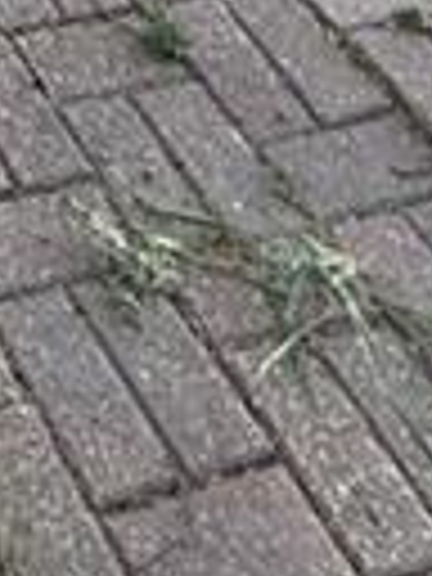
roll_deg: +5.0
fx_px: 1398
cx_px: -508
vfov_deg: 13.7
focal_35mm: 84
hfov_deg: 13.9
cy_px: -914
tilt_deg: -8.0
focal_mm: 2.22
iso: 160
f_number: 2.2
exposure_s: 1/121
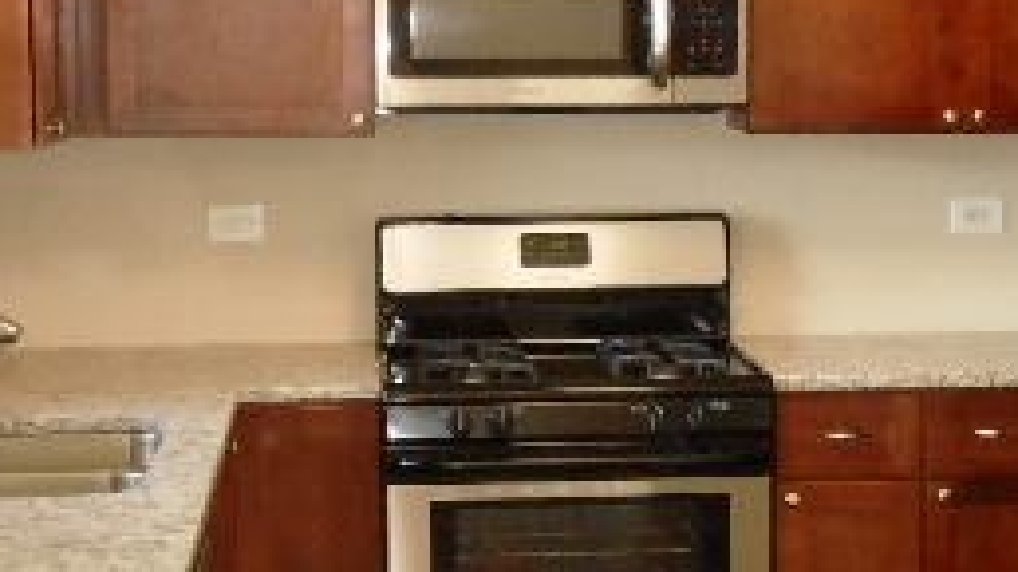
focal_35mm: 92
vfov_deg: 13.1
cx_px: 691
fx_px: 2483
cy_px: 327
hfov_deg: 23.1
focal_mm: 6
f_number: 3.9
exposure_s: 1/30
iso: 250
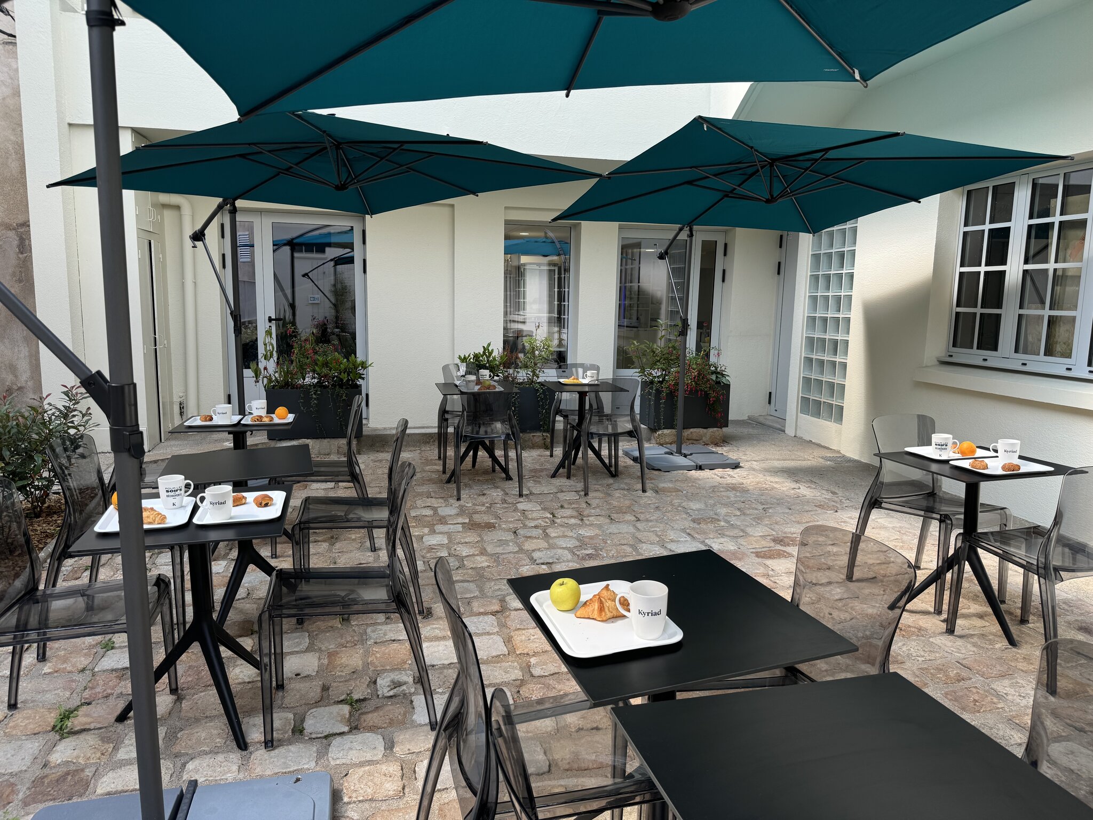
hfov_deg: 71.6
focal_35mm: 24
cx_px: 546
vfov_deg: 56.8
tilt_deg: -7.6
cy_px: 410
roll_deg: -0.9
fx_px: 758
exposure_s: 1/700
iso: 80
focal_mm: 6.76
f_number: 1.78
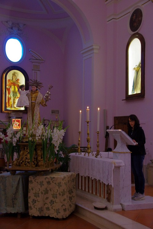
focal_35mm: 56
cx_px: 76
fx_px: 354
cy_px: 114
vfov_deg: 35.9
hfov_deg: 24.4
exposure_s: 1/15
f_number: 6.3
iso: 1600
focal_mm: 37
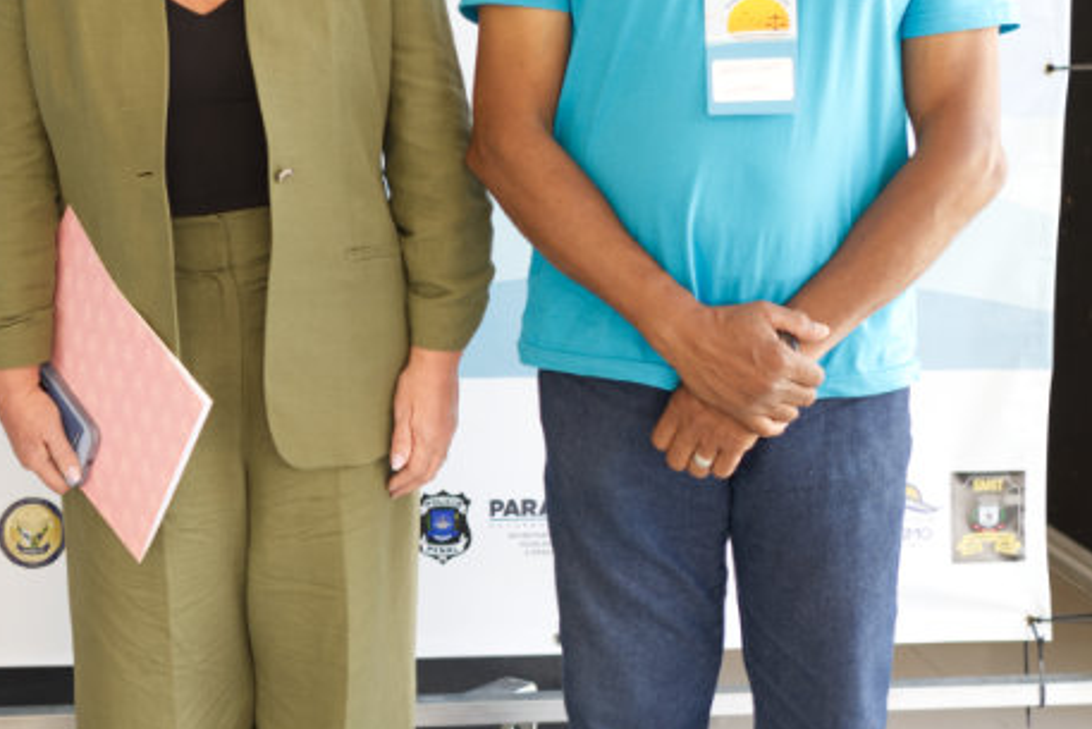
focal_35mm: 92
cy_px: 376
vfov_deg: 14.9
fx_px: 2791
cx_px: 84
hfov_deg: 21.6
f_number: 2.8
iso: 250
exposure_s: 1/80
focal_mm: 35
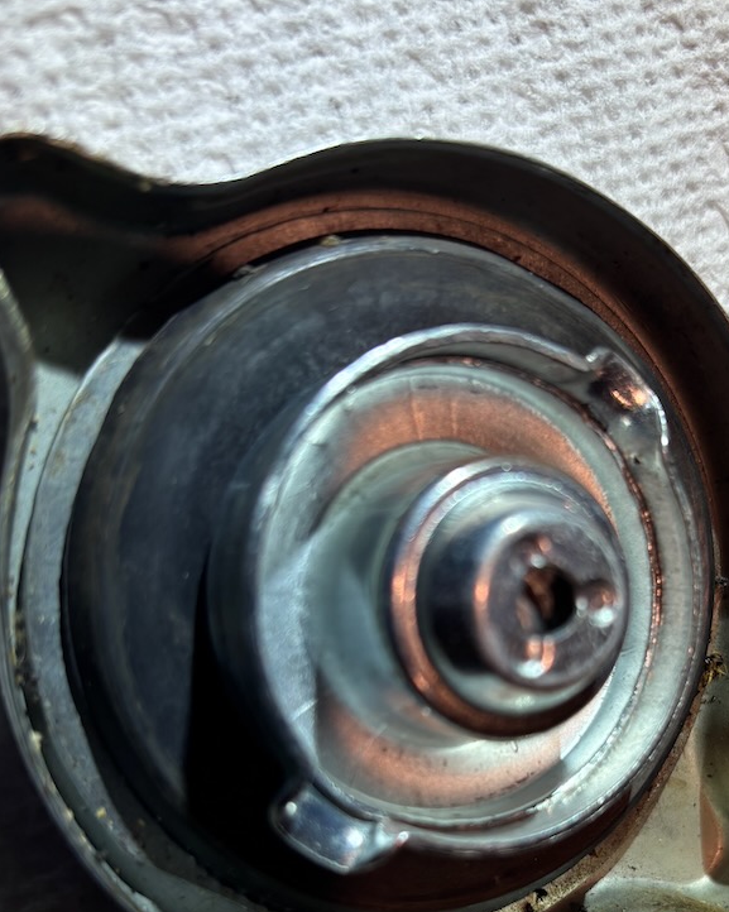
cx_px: 480
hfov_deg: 33.2
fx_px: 1214
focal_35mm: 45
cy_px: 686
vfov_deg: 40.0
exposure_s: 1/406
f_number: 1.6
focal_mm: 5.96
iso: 50
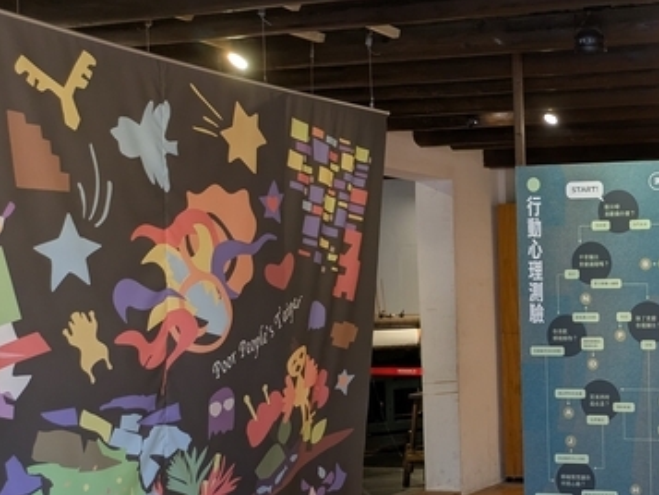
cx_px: 709
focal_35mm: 56
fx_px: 1066
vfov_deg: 25.8
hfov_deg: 30.9
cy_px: 369
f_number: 1.89
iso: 257
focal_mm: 5.43
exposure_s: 1/120
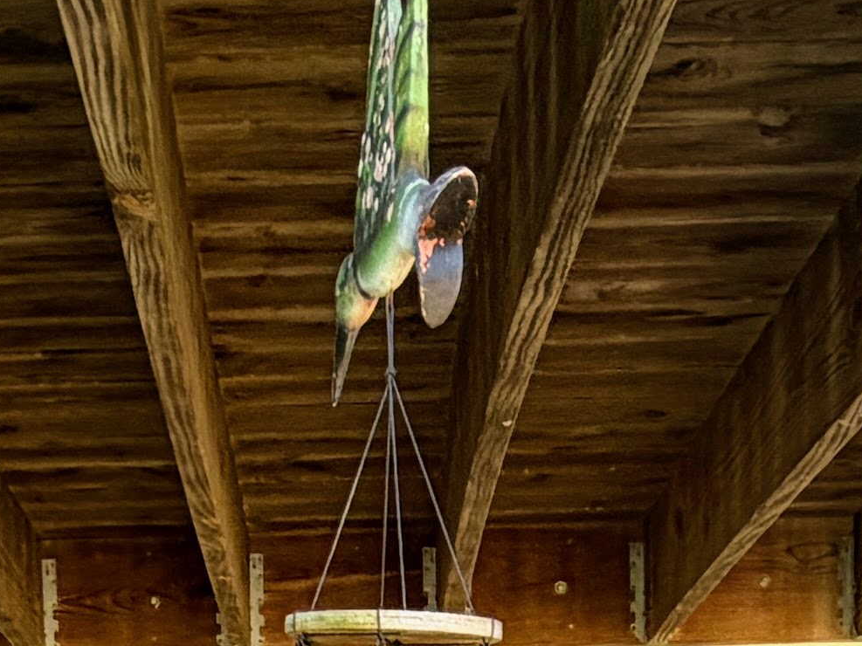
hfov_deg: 24.1
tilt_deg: -7.7
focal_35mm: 81
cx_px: 322
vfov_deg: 14.7
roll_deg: +1.8
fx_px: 2017
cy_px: 1329
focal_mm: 2.22
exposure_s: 1/121
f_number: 2.2
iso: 64
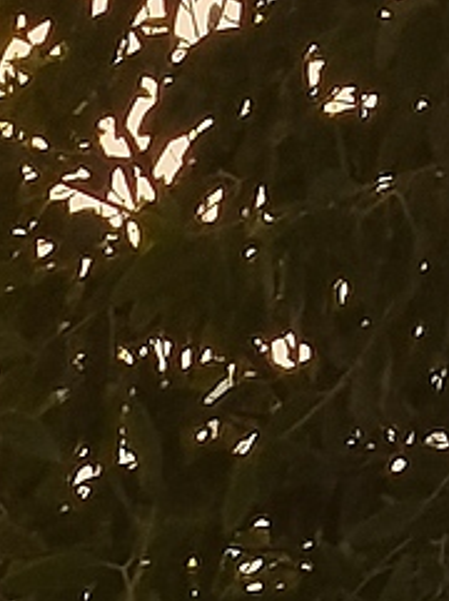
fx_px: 8982
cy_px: 1787
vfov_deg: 3.7
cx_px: -1020
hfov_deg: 2.8
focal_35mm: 518
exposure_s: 1/1280
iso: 50
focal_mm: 5.58
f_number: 1.8
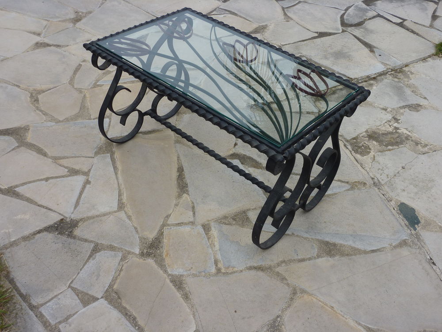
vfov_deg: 38.7
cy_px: 166
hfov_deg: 50.1
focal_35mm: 37
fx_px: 472
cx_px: 221
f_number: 4
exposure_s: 1/400
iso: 80
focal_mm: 6.1
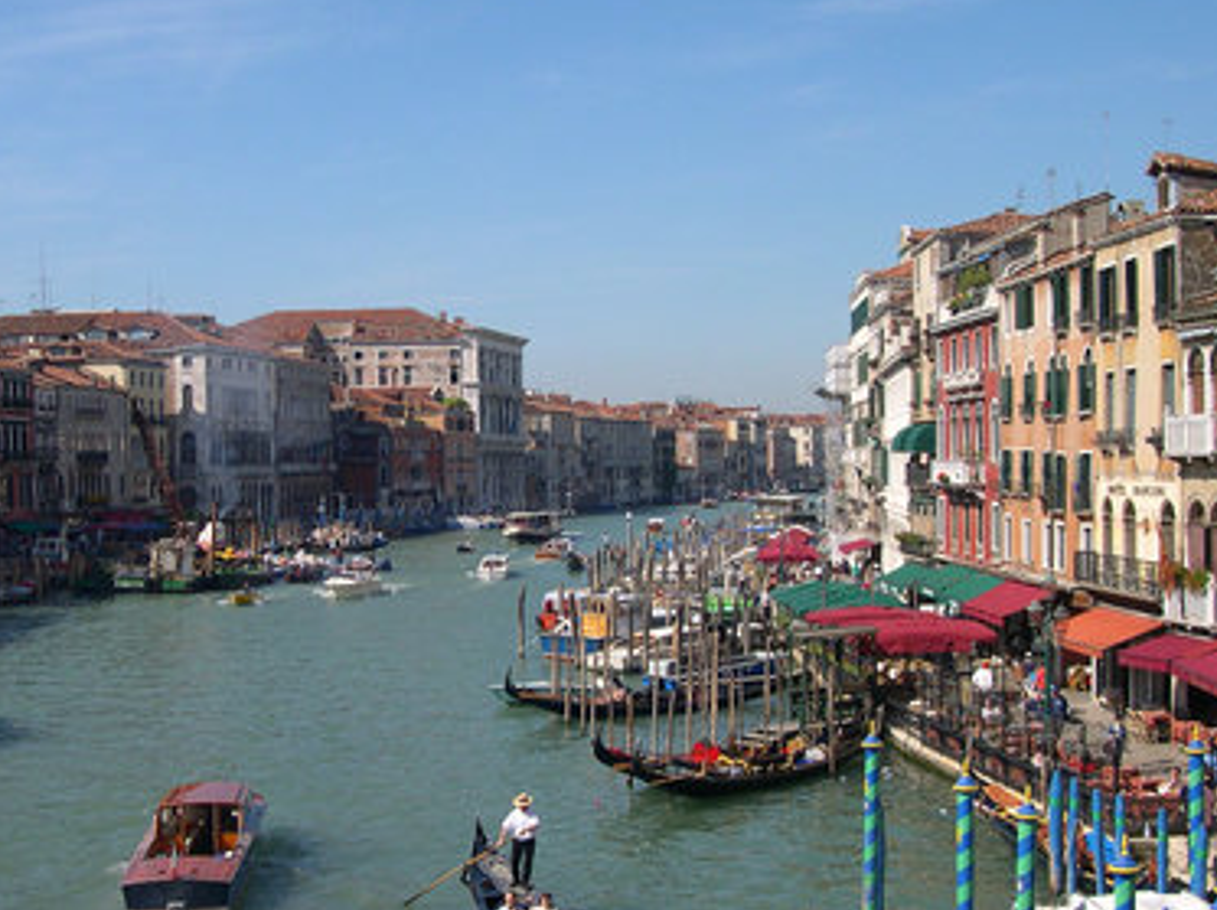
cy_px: 462
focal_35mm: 51
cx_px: 463
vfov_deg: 28.5
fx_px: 1791
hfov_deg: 37.3
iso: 100
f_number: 7.6
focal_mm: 8
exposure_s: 1/214
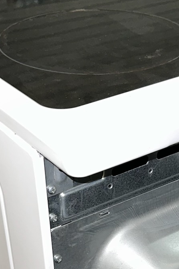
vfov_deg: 25.1
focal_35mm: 76
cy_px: 285
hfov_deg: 17.8
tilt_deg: -40.2
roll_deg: -0.9
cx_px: 128
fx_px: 567
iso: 160
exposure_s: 1/14
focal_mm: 6.86
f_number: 1.78
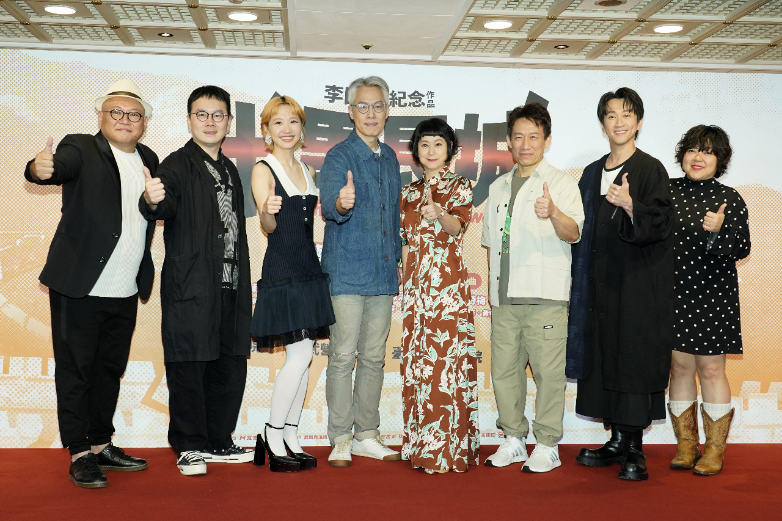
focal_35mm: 41
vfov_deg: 32.6
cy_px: 260
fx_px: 890
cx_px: 391
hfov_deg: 47.4
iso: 1250
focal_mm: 41
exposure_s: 1/125
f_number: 5.6
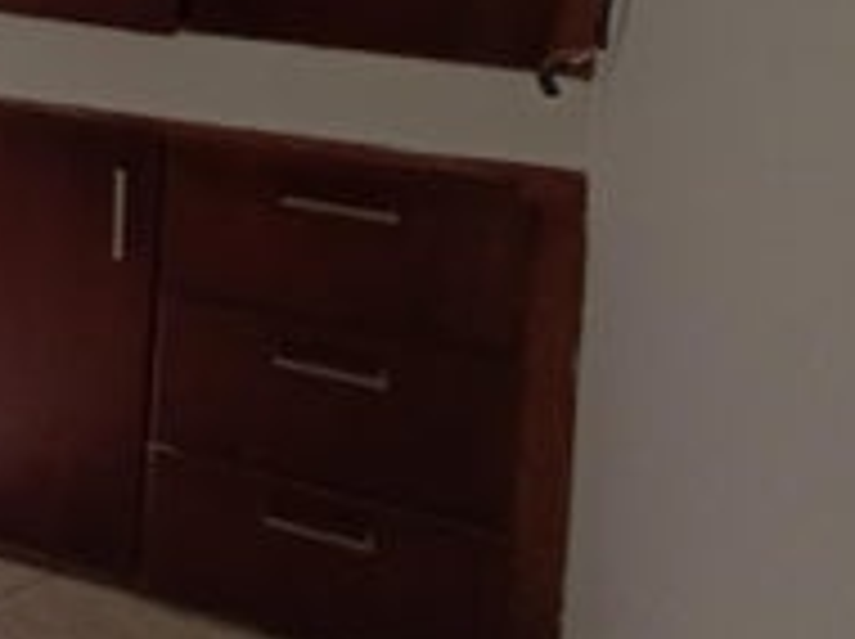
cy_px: -243
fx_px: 1332
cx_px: -392
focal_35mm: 54
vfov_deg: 23.2
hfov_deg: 26.7
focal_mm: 1.65
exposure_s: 1/100
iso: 125
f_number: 2.2
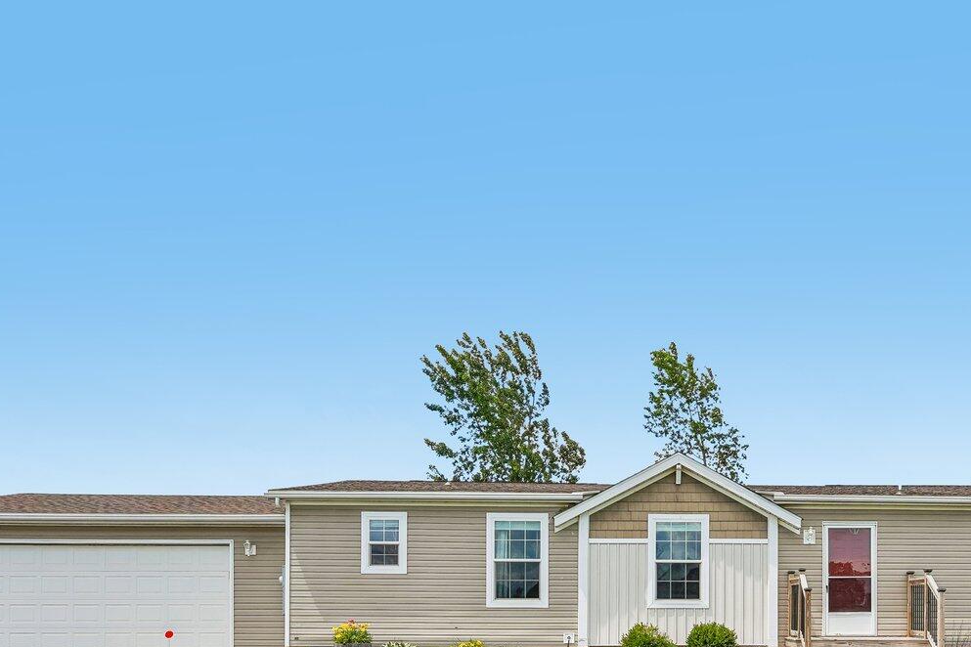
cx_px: 681
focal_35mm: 33
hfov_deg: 55.5
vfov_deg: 36.8
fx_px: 890
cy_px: 612
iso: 100
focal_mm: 16
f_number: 8
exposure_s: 1/400
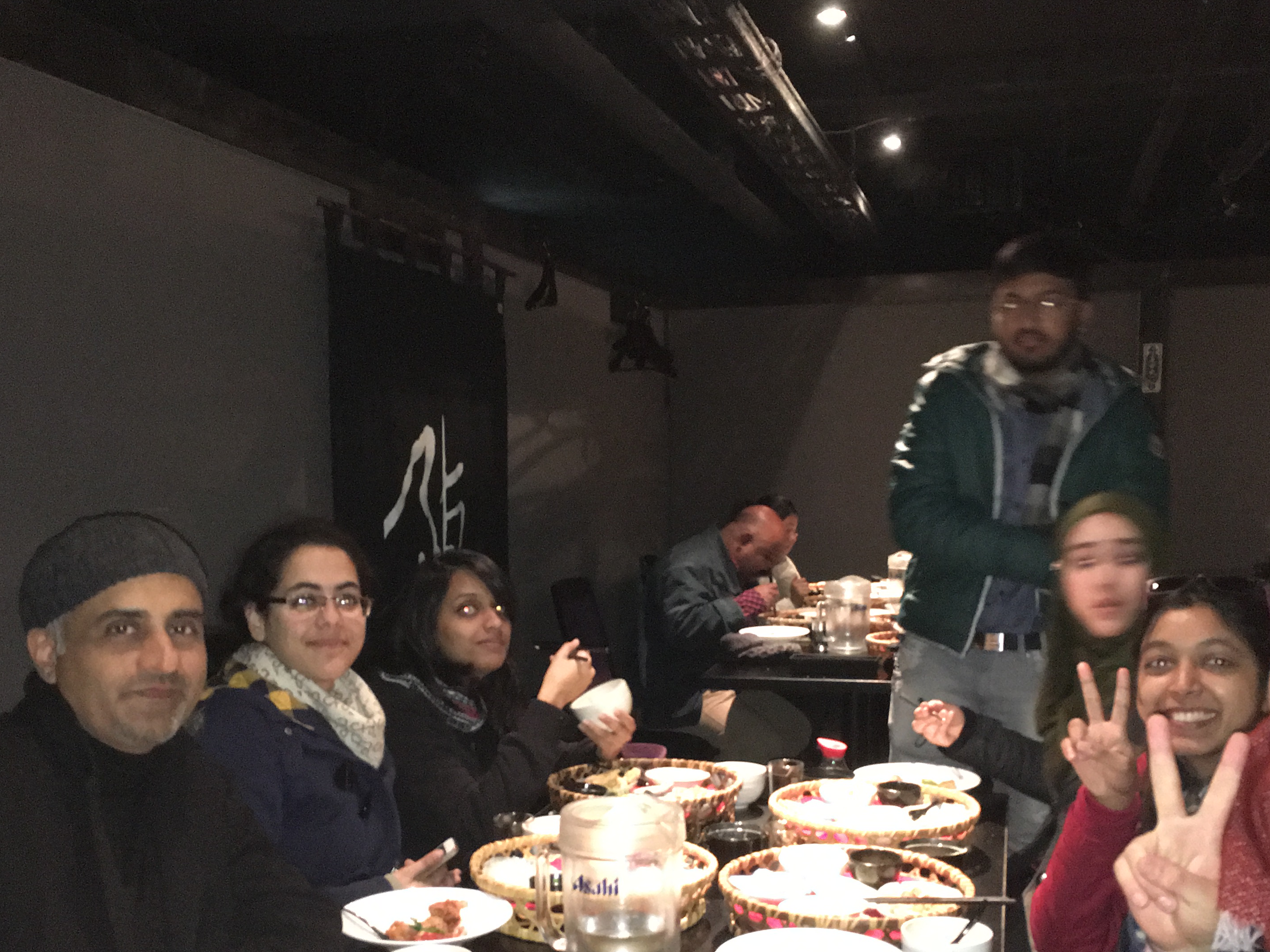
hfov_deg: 45.8
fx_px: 1504
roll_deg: +1.0
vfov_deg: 34.8
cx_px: 631
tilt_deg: -6.2
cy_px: 625
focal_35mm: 41
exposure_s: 1/16
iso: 640
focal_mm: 4.15
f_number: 2.2
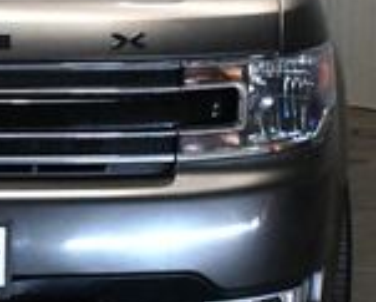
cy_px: 15
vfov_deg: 8.6
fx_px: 1993
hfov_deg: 10.6
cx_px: -80
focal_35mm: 179
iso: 4000
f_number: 4.8
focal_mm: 30
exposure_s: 1/60
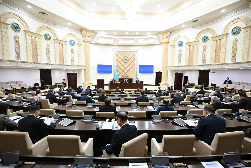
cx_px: 126
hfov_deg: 93.3
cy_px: 84
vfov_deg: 70.5
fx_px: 119
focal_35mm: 17
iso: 2500
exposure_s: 1/160
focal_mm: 17
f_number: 3.5
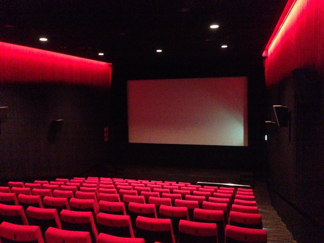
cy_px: 122
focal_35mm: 33
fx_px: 309
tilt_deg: -7.2
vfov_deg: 42.9
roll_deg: +0.0
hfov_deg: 55.4
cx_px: 162
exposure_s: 1/15
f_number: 2.4
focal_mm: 4.12
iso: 3200
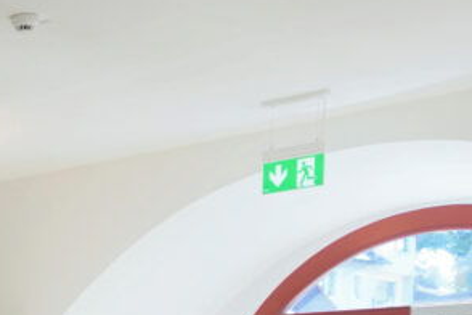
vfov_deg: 12.8
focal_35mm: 98
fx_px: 1285
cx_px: -234
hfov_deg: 18.5
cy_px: 556
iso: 500
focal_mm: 24
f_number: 4
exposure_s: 1/160
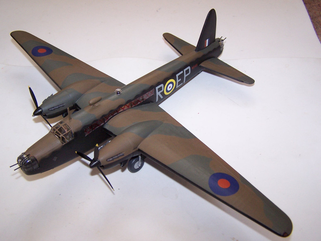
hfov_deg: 49.0
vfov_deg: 37.7
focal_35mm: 38
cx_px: 160
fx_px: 352
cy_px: 120
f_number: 2.8
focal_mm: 6.3
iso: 140
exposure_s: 1/60
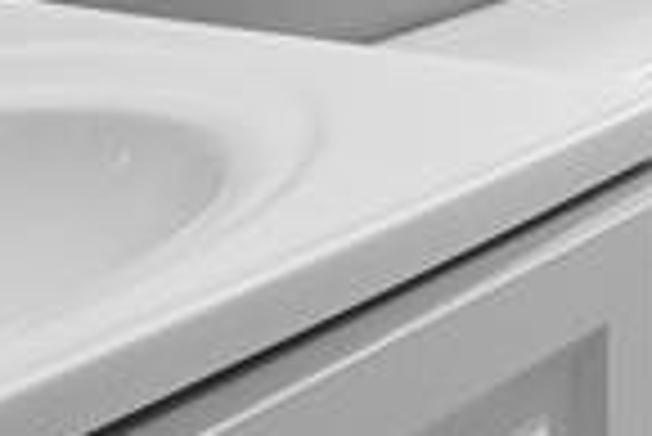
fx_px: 2049
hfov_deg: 15.7
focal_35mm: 113
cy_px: -427
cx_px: 1142
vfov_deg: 11.1
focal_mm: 8
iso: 400
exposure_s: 1/2
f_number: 6.3
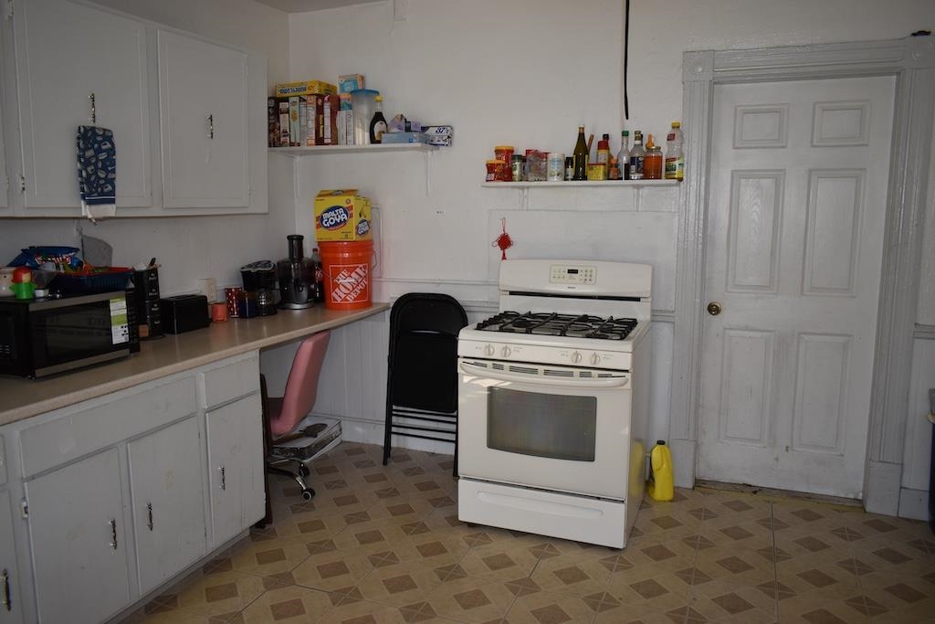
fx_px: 701
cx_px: 468
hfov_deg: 67.4
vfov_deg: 47.9
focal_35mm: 27
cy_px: 312
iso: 250
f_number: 3.5
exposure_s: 1/160
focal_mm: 18
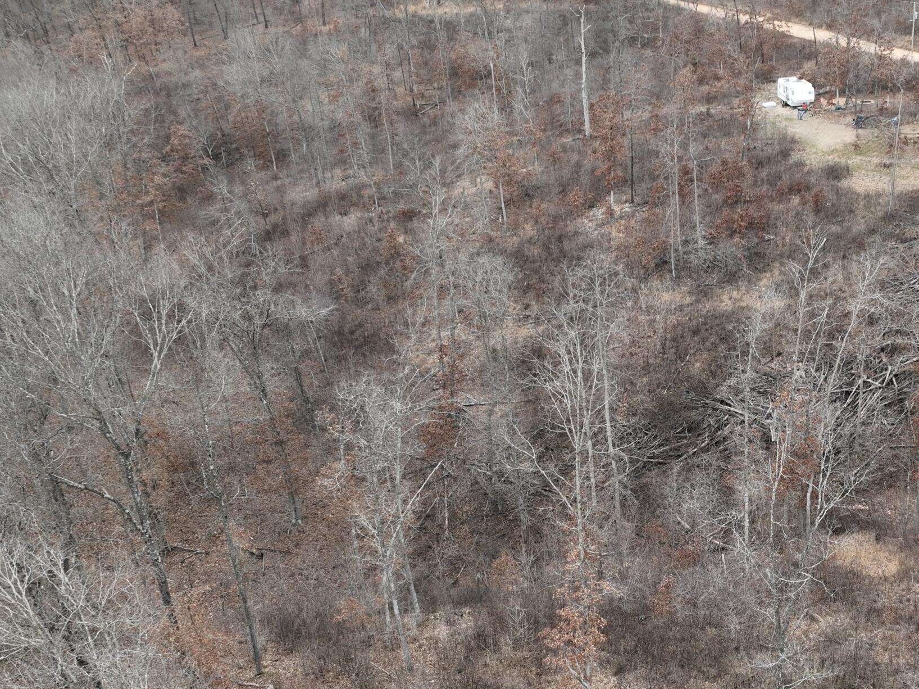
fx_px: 1168
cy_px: 441
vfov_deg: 32.7
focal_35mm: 44
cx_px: 709
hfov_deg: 41.5
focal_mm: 12.29
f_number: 2.8
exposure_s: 1/100
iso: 150
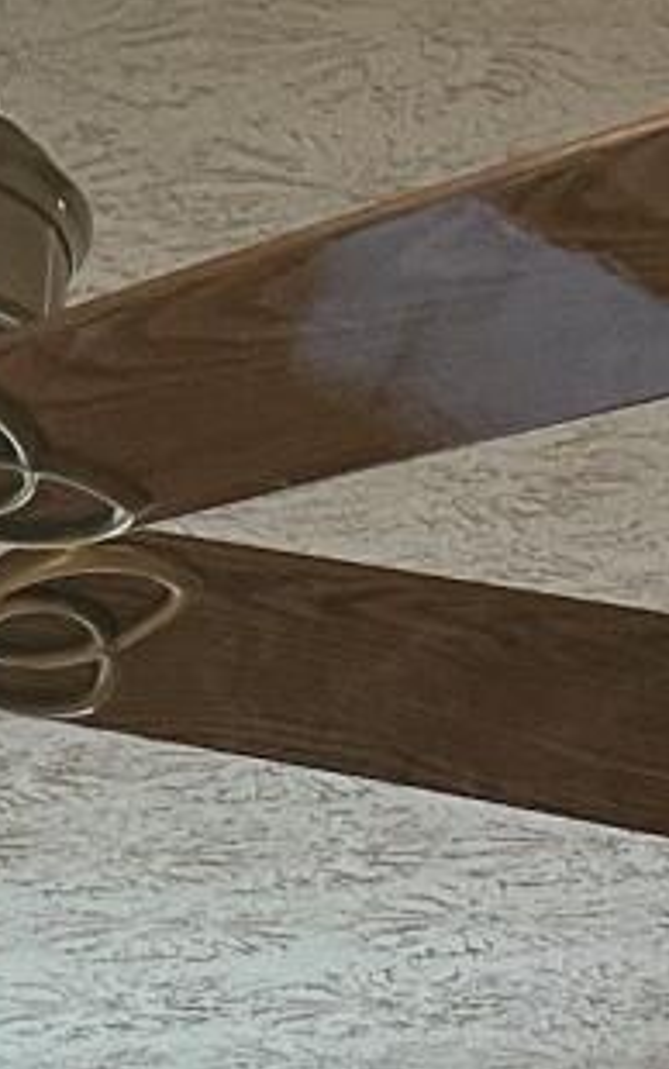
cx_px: -1045
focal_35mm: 171
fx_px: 4984
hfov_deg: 7.1
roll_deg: -0.1
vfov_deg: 9.6
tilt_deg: -7.3
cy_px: 3145
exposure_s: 1/60
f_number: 1.6
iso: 100
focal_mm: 5.1
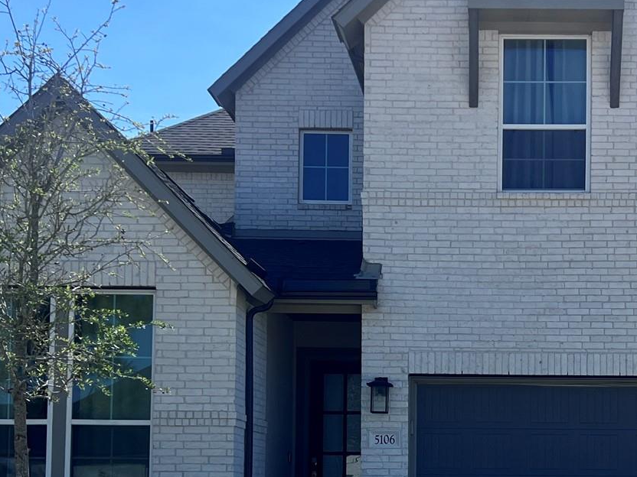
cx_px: 501
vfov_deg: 22.4
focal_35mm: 64
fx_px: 1178
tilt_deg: +1.8
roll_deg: -0.7
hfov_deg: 29.6
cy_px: 425
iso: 50
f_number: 1.5
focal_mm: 5.7
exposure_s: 1/7463
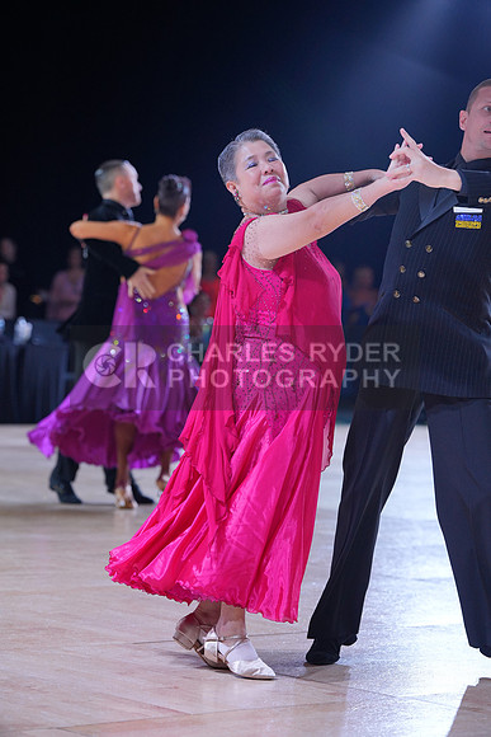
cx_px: 246
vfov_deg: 16.5
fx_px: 2535
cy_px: 368
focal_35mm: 124
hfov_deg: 11.1
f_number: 4
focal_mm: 124
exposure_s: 1/400
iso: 1000
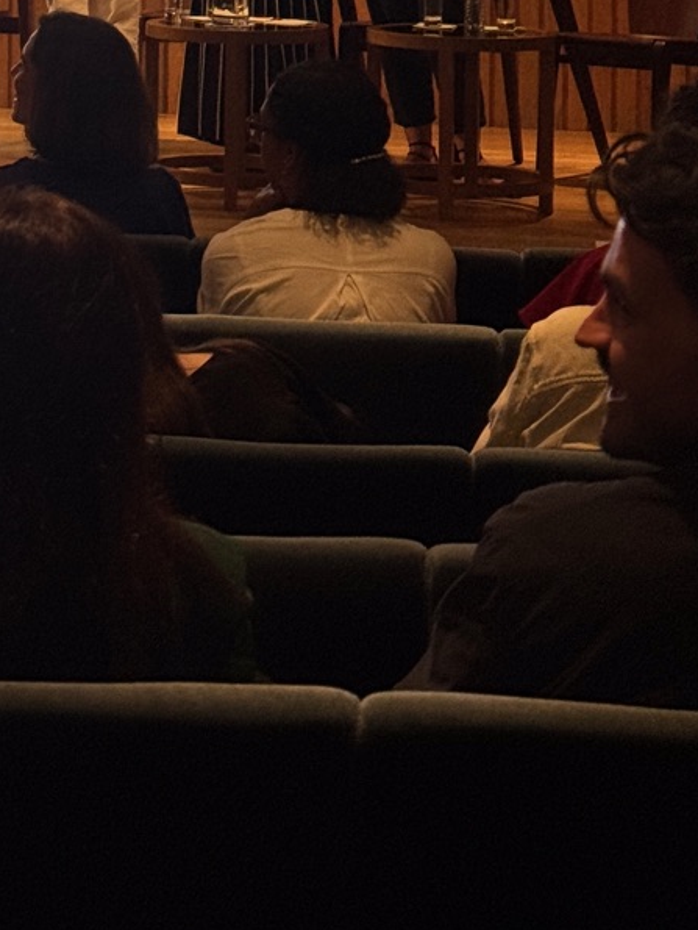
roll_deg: -0.4
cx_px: -103
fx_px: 3464
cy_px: -252
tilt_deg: -0.2
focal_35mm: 129
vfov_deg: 14.7
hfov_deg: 11.3
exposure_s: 1/120
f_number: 1.78
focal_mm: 6.76
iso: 80
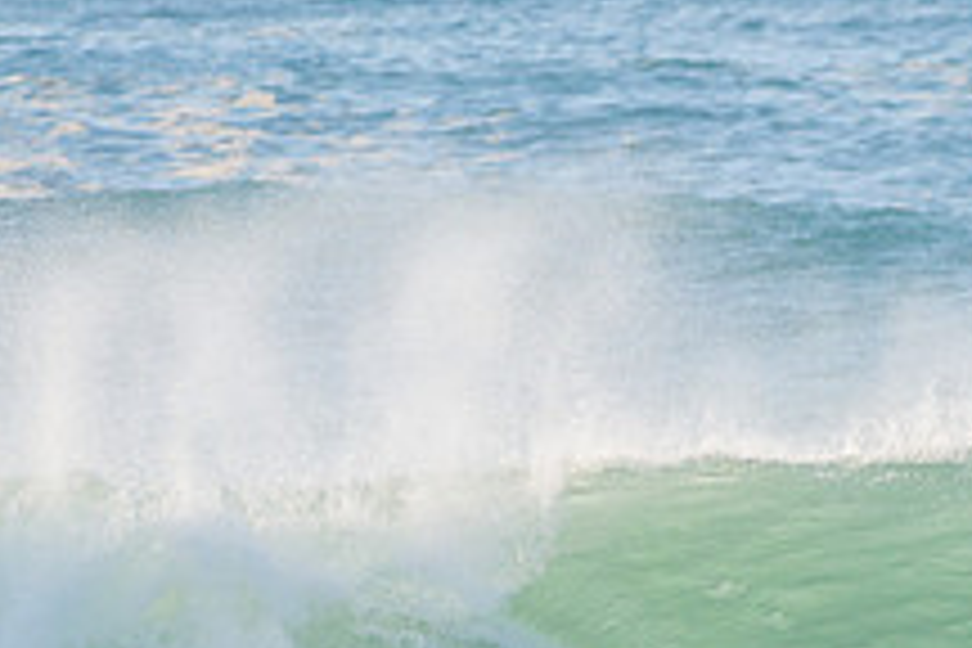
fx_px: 36312
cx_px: 904
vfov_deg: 1.0
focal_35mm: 1345
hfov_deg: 1.5
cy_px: 785
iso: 250
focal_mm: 500
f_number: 5.6
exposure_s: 1/1600
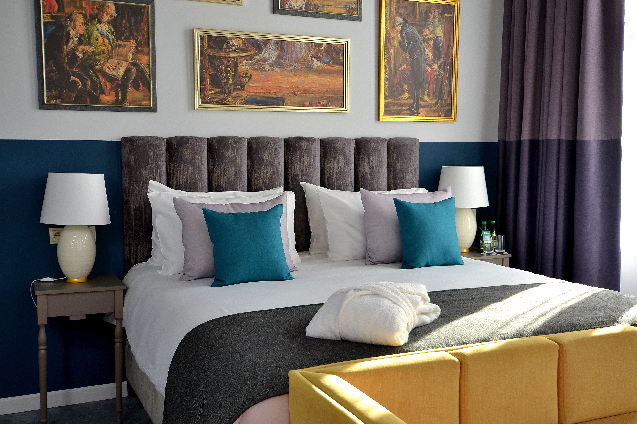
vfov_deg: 36.9
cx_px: 318
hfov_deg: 53.1
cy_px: 212
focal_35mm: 36
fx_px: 637
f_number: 5.6
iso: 100
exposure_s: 1/20
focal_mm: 24
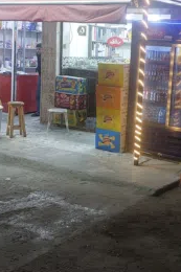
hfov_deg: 32.8
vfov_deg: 48.2
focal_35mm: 40
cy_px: 107
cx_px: 134
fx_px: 302
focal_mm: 5.23
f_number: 1.8
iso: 100
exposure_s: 1/50
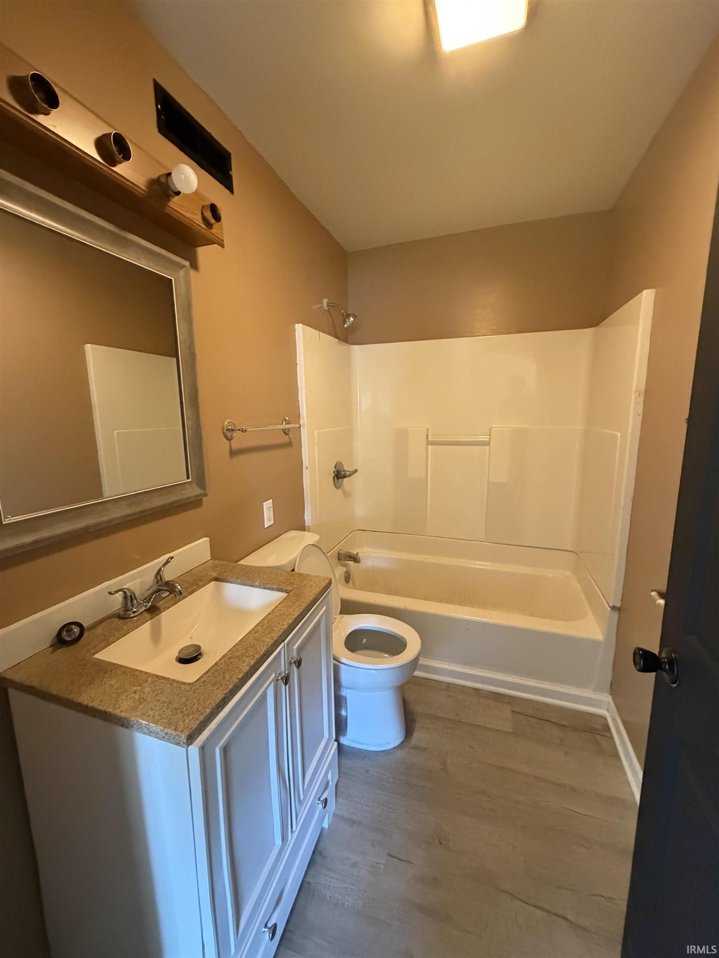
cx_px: 360
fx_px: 388
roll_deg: +1.3
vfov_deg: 102.1
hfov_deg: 85.7
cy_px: 479
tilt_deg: -10.3
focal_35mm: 14
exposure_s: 1/60
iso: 800
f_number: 2.2
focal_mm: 2.22
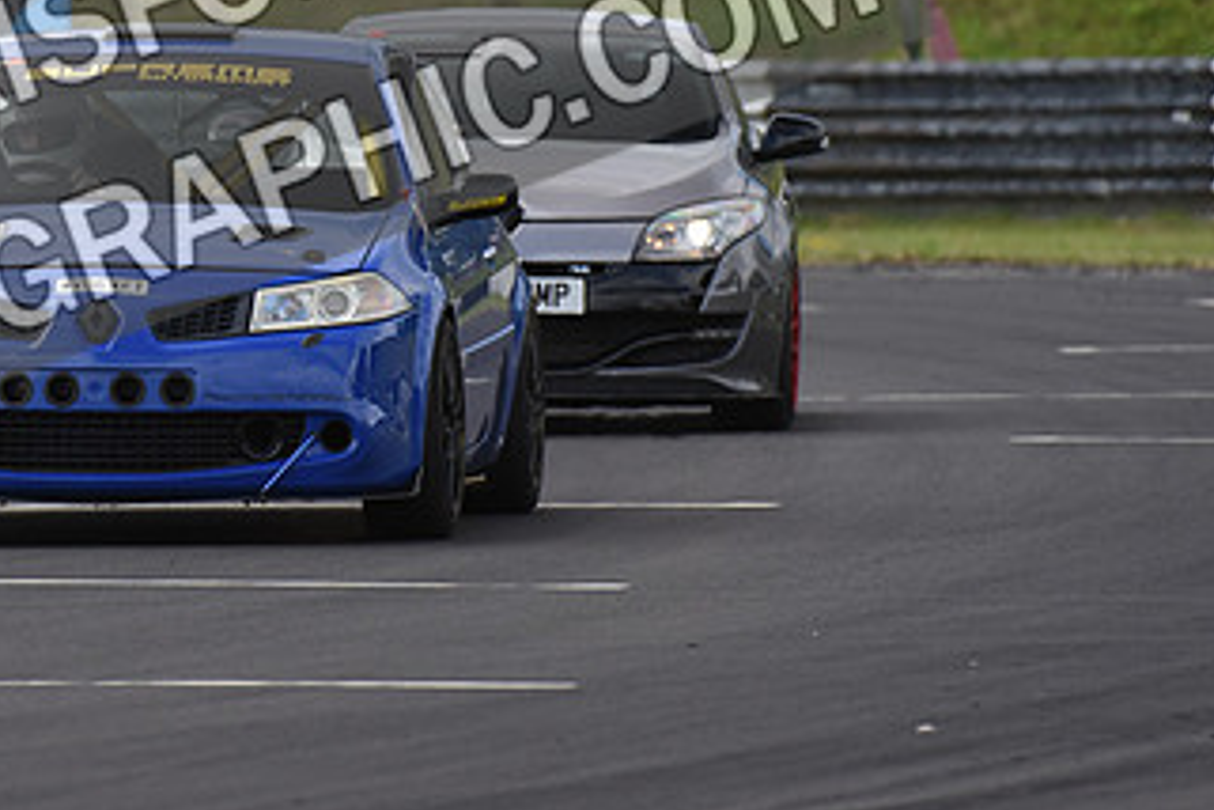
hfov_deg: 2.9
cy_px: 104
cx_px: 170
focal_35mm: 723
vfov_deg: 1.9
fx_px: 24379
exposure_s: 1/1000
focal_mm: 400
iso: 1250
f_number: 5.6
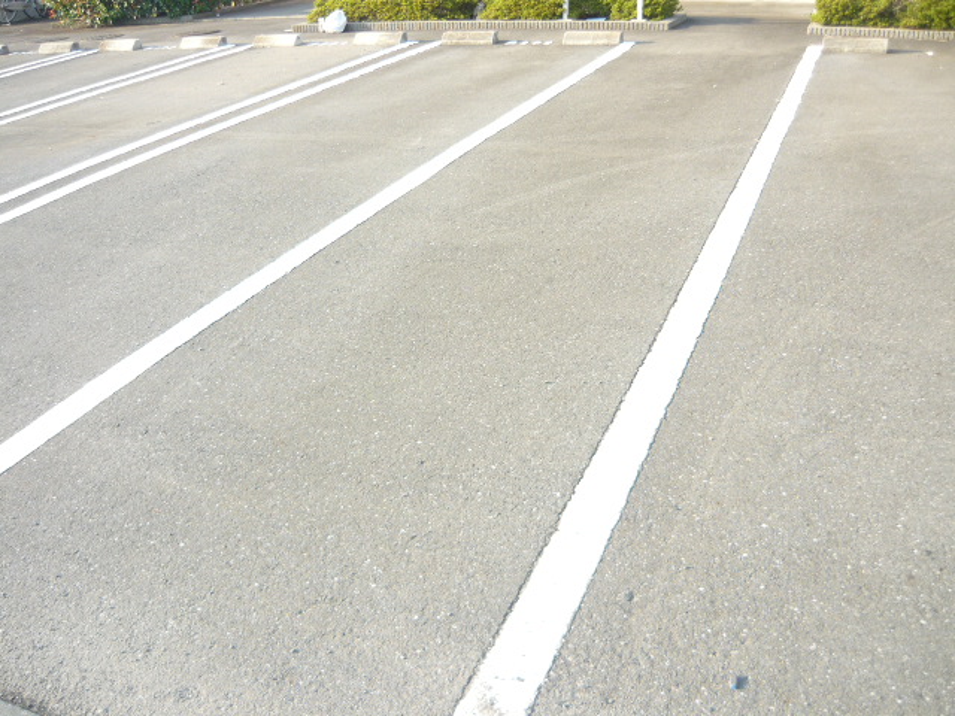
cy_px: 358
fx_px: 910
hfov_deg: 55.4
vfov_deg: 42.9
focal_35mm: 33
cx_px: 478
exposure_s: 1/160
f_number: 2.8
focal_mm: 5.5
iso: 100
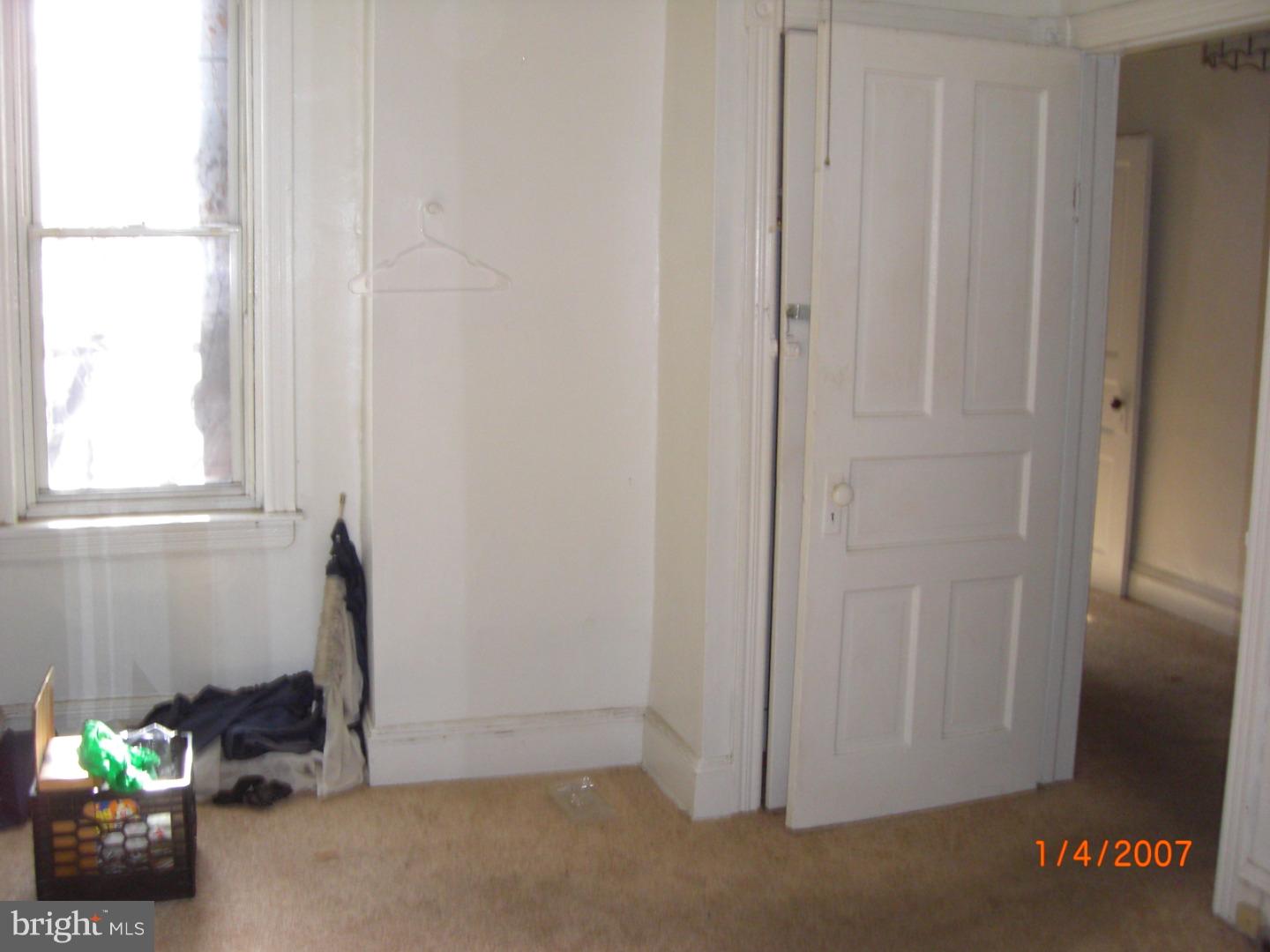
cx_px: 635
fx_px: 1394
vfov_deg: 37.7
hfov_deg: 49.0
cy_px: 476
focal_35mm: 38
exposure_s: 1/60
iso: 200
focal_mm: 6.2
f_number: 2.7
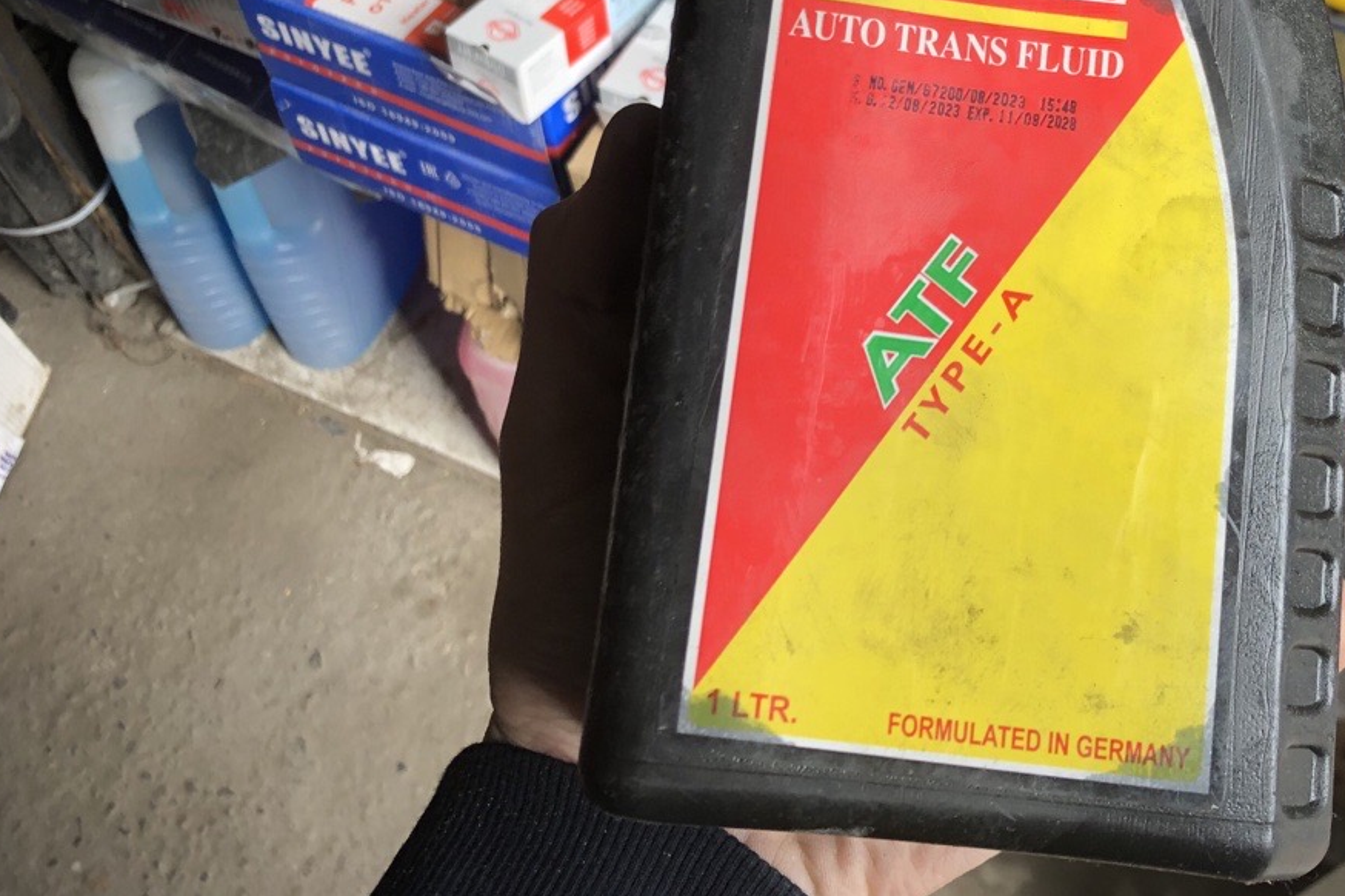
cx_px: 816
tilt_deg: -51.1
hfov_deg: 40.9
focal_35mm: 48
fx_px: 1793
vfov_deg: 27.2
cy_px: 105
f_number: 1.8
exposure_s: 1/120
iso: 40
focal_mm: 4
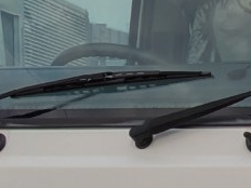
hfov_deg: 5.5
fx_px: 2552
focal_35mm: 352
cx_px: 470
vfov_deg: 4.2
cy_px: 85
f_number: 1.89
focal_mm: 5.43
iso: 45
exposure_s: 1/2564
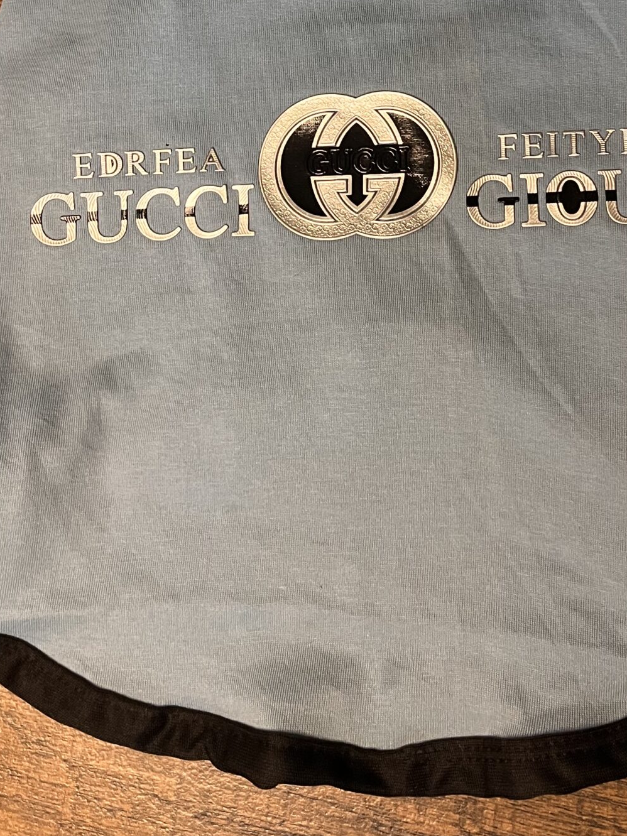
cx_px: 424
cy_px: 37
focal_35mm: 50
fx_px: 1208
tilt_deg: -76.8
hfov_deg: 28.9
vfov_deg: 35.3
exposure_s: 1/50
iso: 400
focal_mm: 5.1
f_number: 1.6
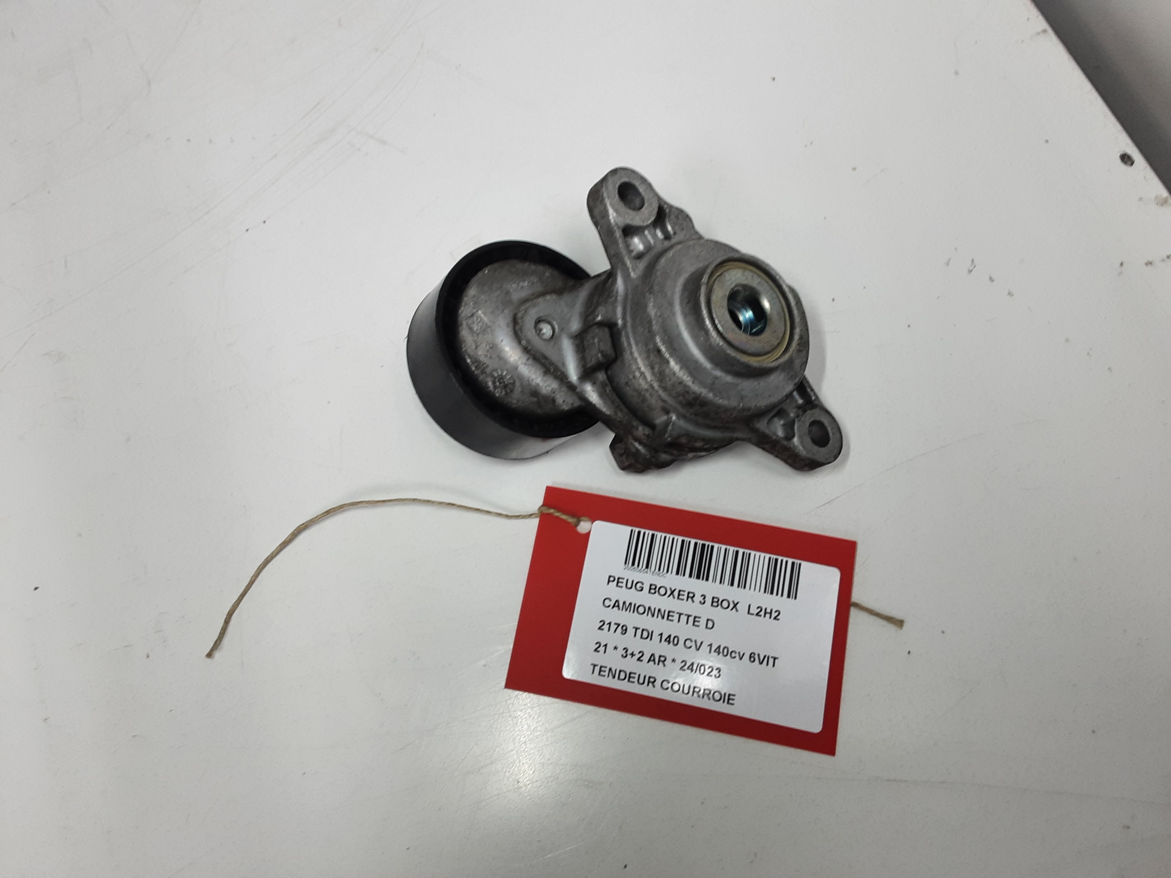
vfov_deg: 51.4
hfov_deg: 65.3
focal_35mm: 27
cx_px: 586
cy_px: 439
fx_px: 913
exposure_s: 1/50
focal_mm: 2.91
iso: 50
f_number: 1.9
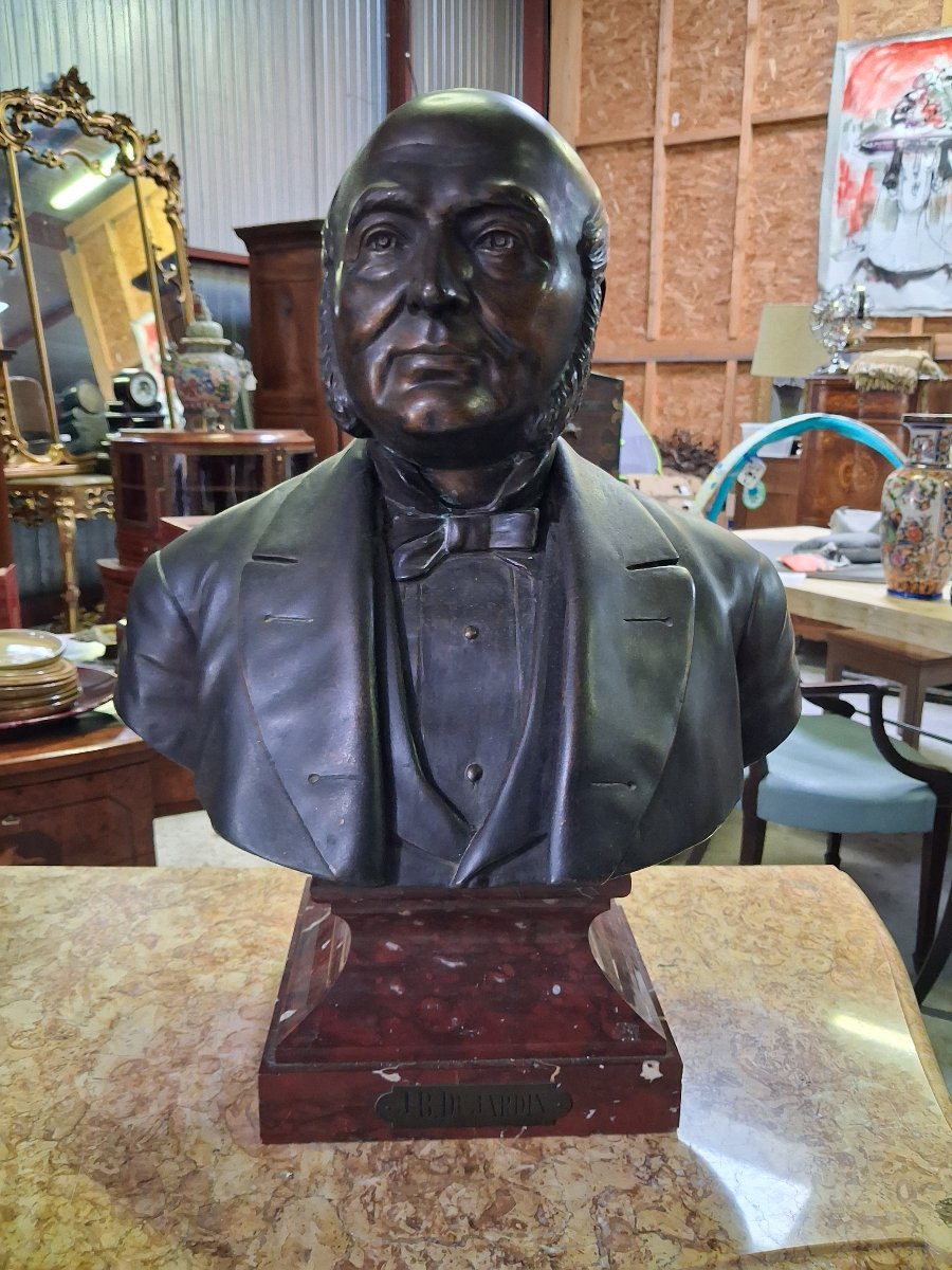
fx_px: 990
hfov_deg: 51.4
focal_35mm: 27
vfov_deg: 65.3
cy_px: 635
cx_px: 476
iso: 640
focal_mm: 4
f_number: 1.8
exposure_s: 1/25
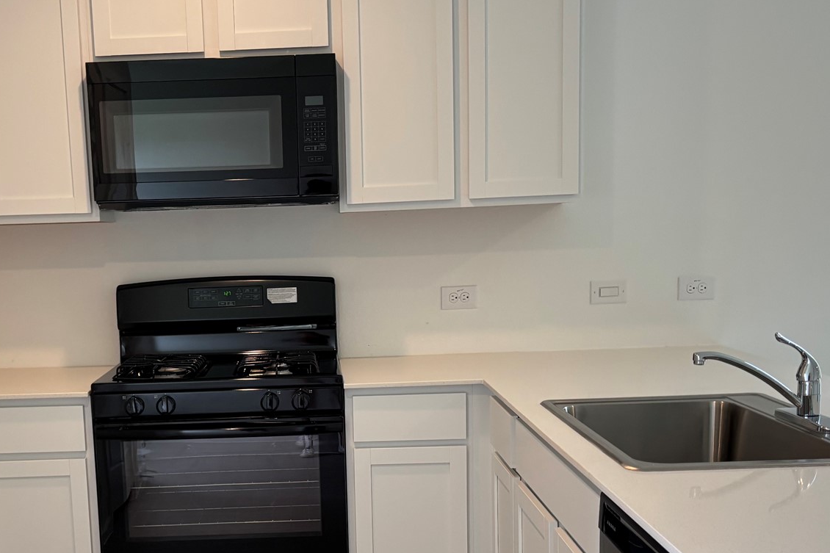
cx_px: 272
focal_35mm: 49
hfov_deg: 39.8
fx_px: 1129
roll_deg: +0.8
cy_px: 419
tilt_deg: -8.8
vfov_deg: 27.1
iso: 125
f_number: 1.6
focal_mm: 5.96
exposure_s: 1/120
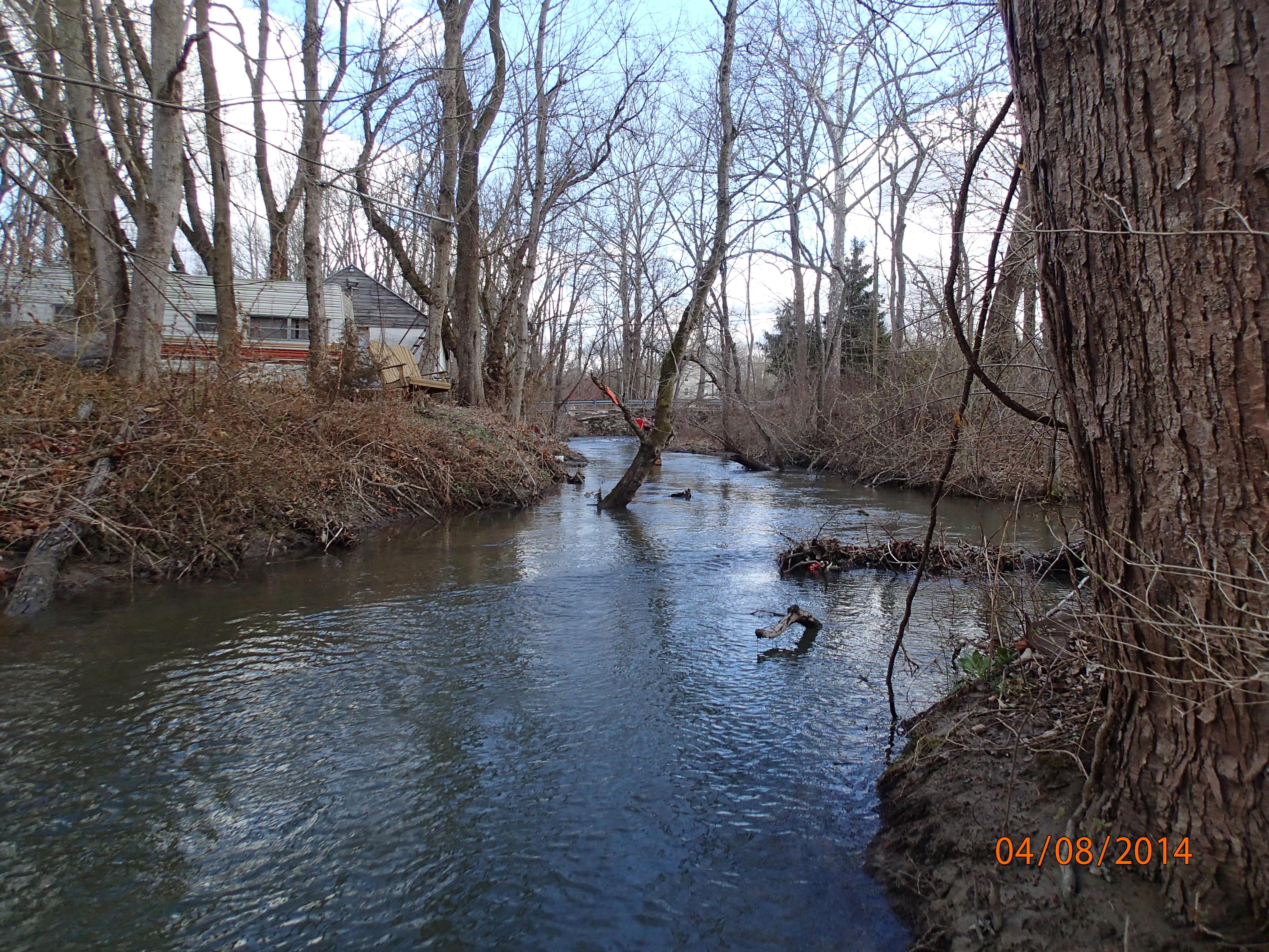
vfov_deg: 54.9
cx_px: 634
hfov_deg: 69.4
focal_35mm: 25
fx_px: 916
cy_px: 476
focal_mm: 4.5
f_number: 2.8
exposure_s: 1/640
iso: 200
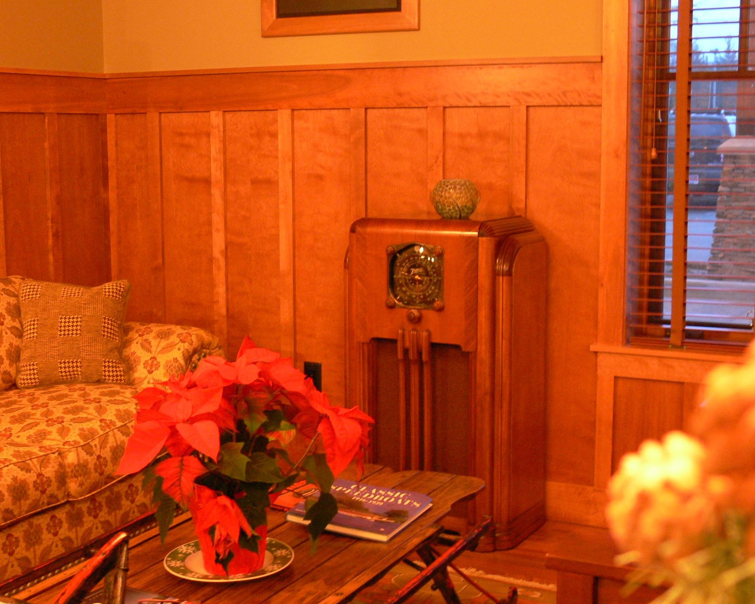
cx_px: 388
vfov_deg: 29.1
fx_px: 1162
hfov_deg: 36.0
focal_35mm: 52
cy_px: 305
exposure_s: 1/1.6
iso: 200
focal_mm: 9.2
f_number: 3.2
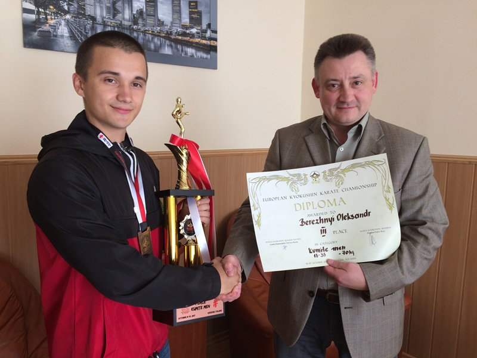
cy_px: 179
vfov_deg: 48.2
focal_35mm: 29
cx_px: 238
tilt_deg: -7.4
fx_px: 400
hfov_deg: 61.7
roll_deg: +0.1
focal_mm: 4.15
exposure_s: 1/100
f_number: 2.2
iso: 50
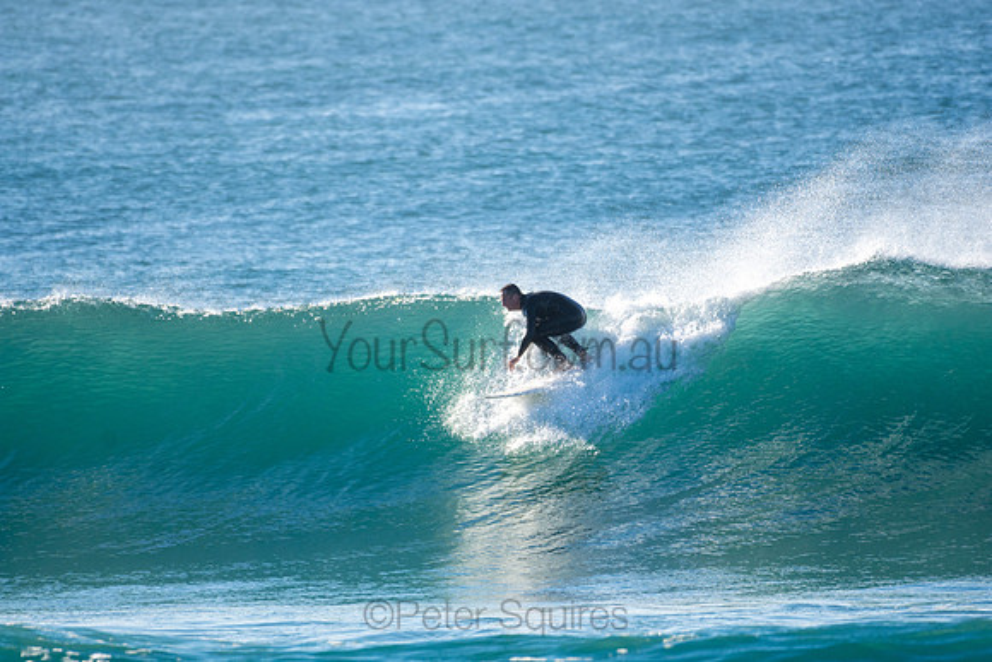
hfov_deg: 2.7
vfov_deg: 1.8
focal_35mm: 750
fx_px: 20671
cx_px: 496
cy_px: 331
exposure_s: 1/1250
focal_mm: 500
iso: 220
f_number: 5.6
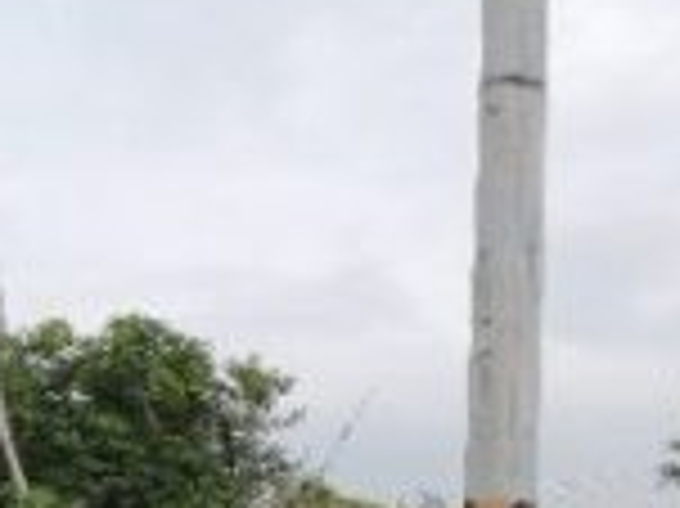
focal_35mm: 69
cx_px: 475
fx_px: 1354
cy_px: 598
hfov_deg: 27.9
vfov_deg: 20.1
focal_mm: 4.3
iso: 100
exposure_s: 1/800
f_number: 2.8
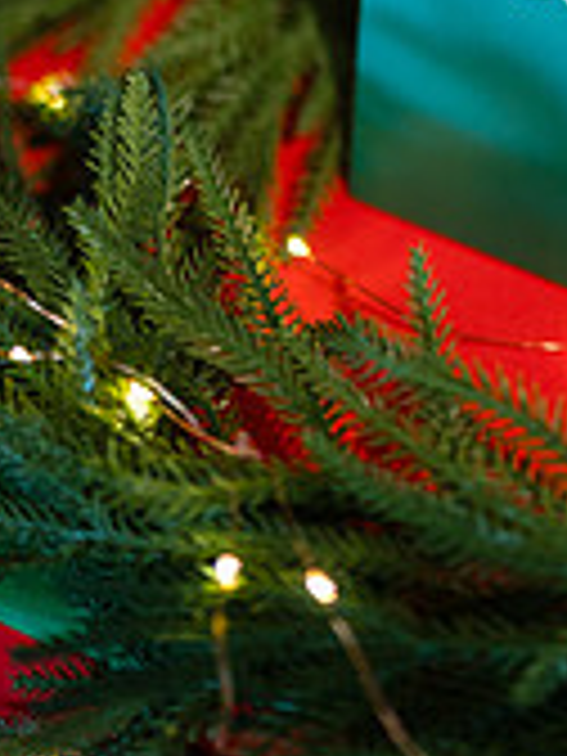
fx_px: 2817
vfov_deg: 14.9
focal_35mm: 129
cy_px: -81
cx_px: 572
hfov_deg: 11.4
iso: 800
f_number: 1.2
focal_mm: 50
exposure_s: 1/640
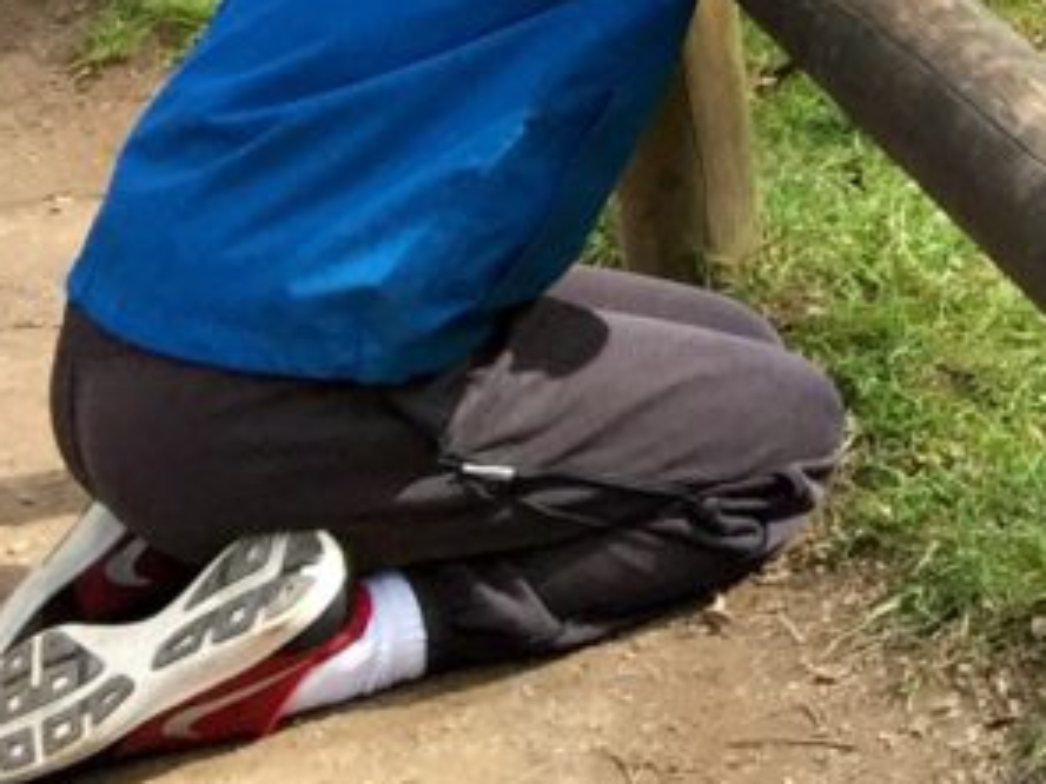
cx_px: 2615
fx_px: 4744
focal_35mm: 157
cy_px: -971
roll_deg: +0.9
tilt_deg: -8.4
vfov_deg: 8.7
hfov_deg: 10.6
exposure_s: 1/573
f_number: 2.2
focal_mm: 4.15
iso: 32
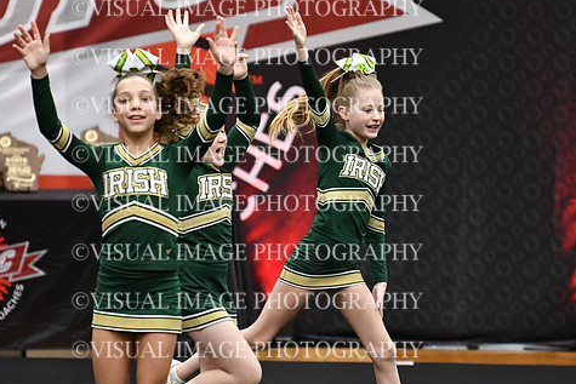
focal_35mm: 348
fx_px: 5569
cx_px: 247
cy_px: 179
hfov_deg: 5.9
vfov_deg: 4.0
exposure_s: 1/800
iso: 5000
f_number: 2.8
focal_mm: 190
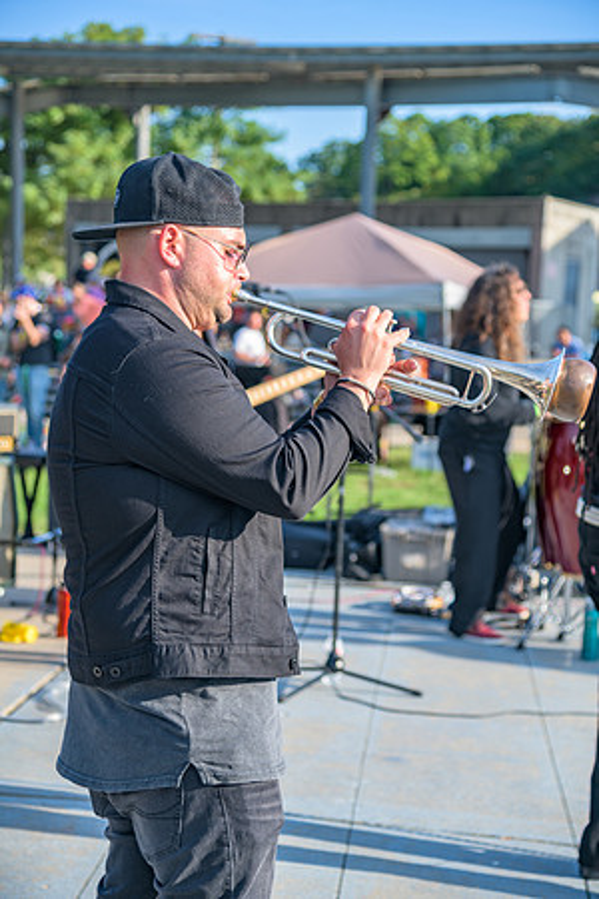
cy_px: 450
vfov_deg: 31.0
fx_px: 1622
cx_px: 300
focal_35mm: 65
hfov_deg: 20.9
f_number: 4
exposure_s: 1/200
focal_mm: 65
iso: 125
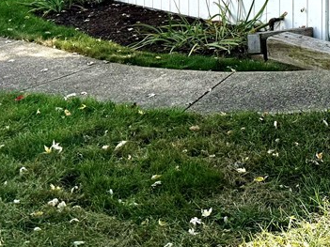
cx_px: 381
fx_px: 667
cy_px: -80
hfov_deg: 25.4
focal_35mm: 70
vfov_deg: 19.3
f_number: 1.78
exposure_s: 1/4405
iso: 125
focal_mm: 6.76
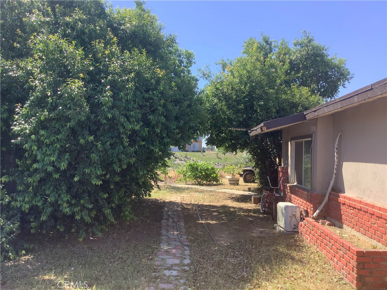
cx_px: 194
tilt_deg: -0.3
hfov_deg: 58.4
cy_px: 145
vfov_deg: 45.4
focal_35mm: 31
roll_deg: -0.3
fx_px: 347
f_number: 2.4
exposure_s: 1/440
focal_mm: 3.3
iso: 25
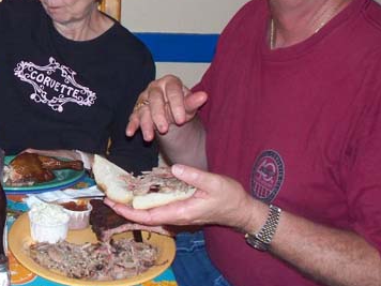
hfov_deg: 22.8
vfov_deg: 18.0
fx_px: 892
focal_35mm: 81
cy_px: 49
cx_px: -29
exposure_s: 1/30
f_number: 2.8
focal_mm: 7.54
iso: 200
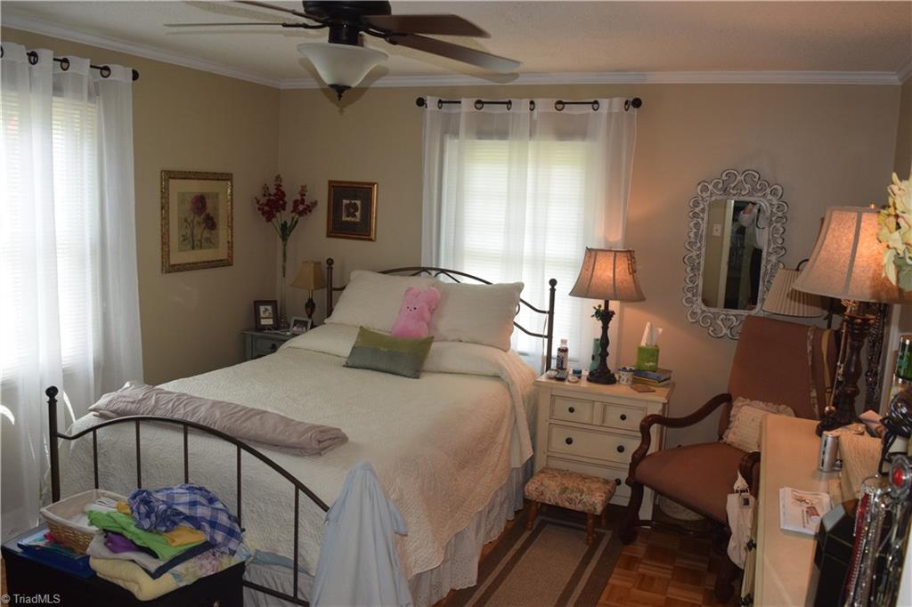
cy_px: 304
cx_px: 456
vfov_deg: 47.9
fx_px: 684
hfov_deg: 67.4
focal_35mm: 27
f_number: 5
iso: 800
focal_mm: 18
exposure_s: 1/100
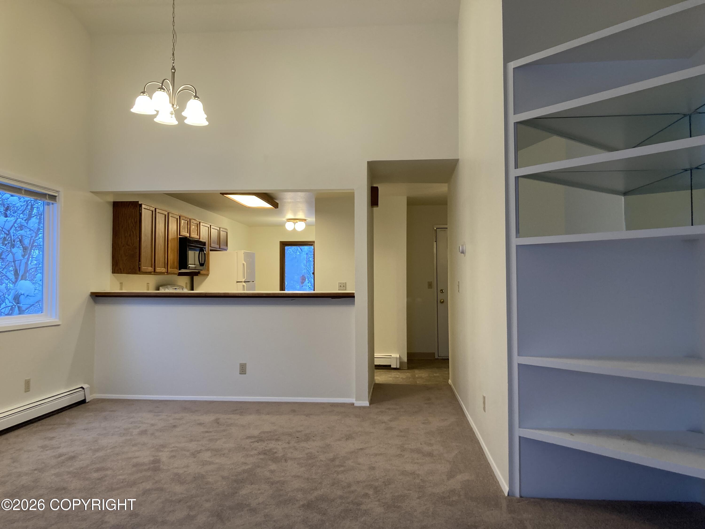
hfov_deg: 63.4
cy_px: 264
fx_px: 570
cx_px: 352
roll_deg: -0.4
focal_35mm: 28
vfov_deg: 49.7
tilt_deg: -0.2
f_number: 1.8
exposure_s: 1/60
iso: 125
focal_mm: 3.99
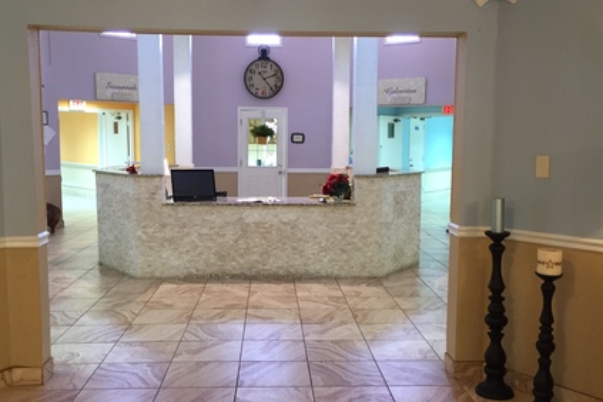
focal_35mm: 38
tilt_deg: -7.0
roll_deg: -1.1
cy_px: 207
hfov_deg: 50.7
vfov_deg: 35.1
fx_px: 636
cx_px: 302
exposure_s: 1/30
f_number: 2.2
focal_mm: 4.15
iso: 125
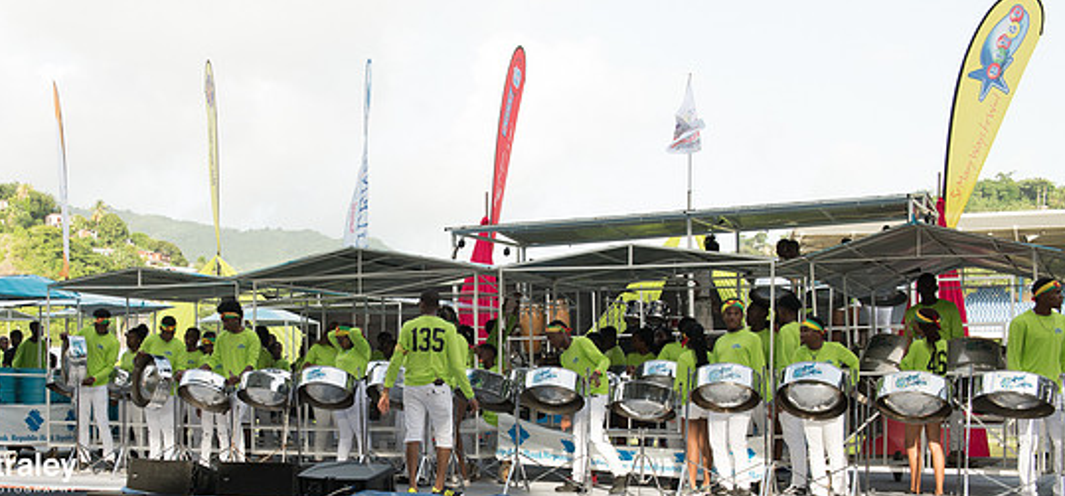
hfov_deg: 40.9
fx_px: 1412
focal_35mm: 52
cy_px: 411
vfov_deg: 19.7
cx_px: 369
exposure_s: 1/125
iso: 250
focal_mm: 35
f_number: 9
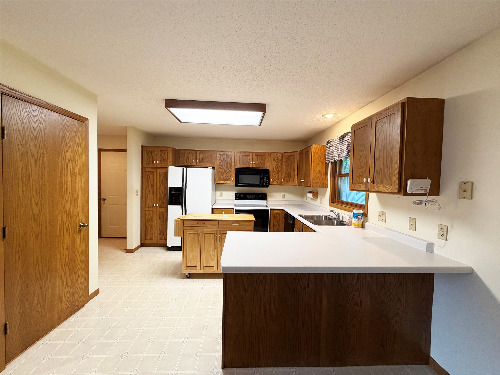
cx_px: 250
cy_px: 188
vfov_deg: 85.7
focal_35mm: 14
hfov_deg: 102.1
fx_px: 202
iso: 200
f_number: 2.2
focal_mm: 2.22
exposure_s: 1/60
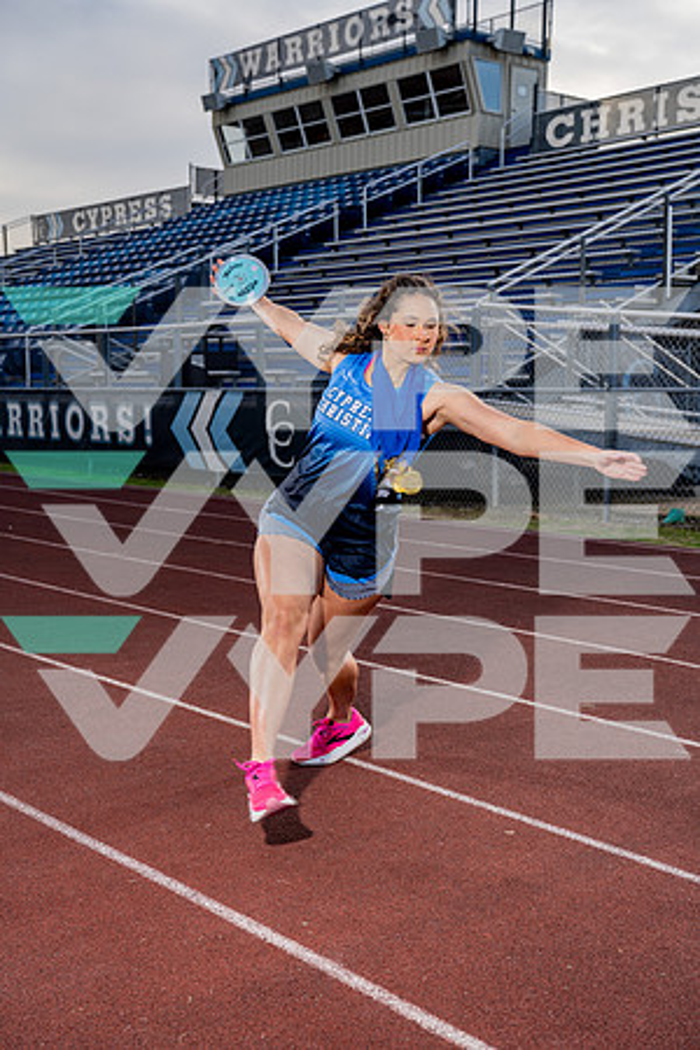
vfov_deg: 43.6
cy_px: 525
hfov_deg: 29.9
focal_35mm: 45
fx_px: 1312
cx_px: 350
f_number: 4
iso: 100
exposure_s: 1/250
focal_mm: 45
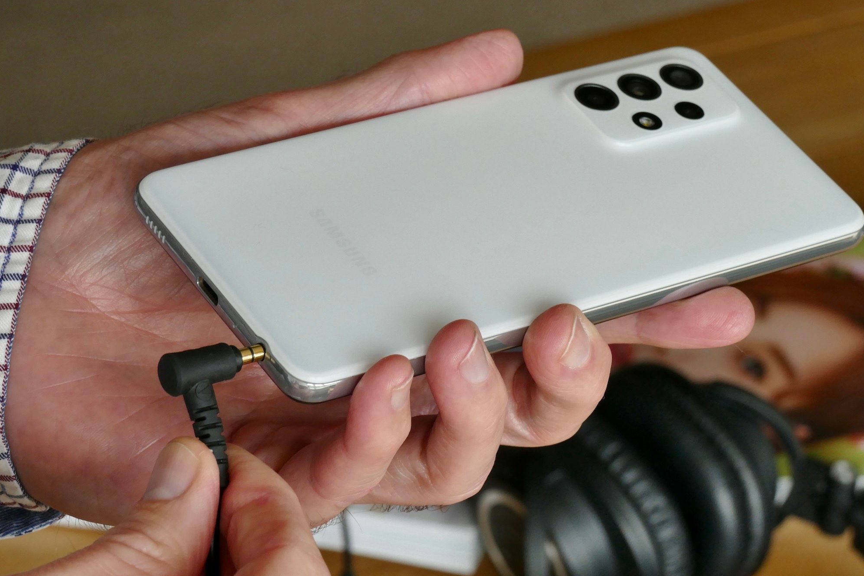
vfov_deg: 9.8
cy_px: 289
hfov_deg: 14.7
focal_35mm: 140
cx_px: 434
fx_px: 3360
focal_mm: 50.69
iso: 500
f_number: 8
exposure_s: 1/80
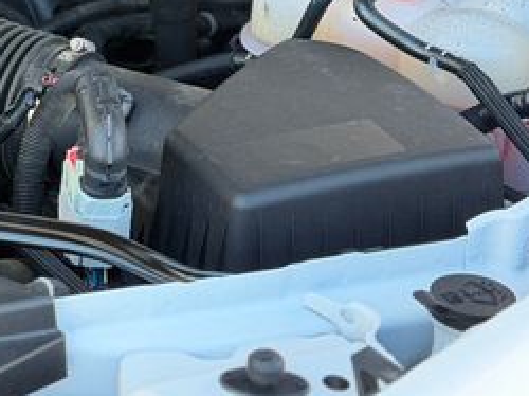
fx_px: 1878
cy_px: -8
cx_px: -93
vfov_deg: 11.9
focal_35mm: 123
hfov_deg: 15.5
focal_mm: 6.76
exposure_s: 1/233
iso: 160
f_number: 1.78
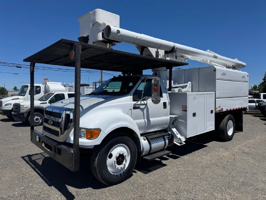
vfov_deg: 56.8
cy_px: 100
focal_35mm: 24
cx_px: 133
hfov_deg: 71.6
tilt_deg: -0.5
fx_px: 184
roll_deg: +0.3
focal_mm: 6.76
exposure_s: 1/7092
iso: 80
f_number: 1.78
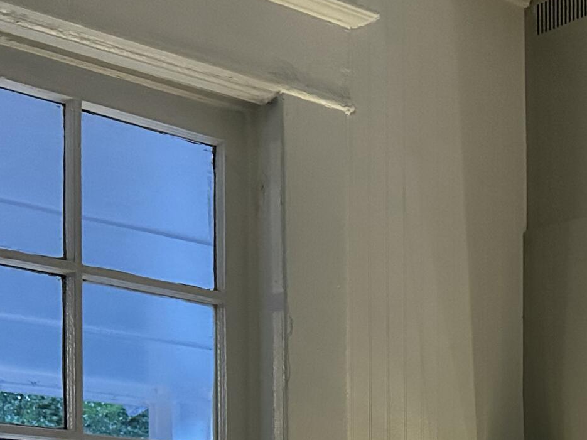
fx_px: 1306
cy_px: 601
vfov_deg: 17.7
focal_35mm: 77
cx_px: 536
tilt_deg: -1.8
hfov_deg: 24.6
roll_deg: -0.7
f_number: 1.78
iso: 800
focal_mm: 6.86
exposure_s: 1/60
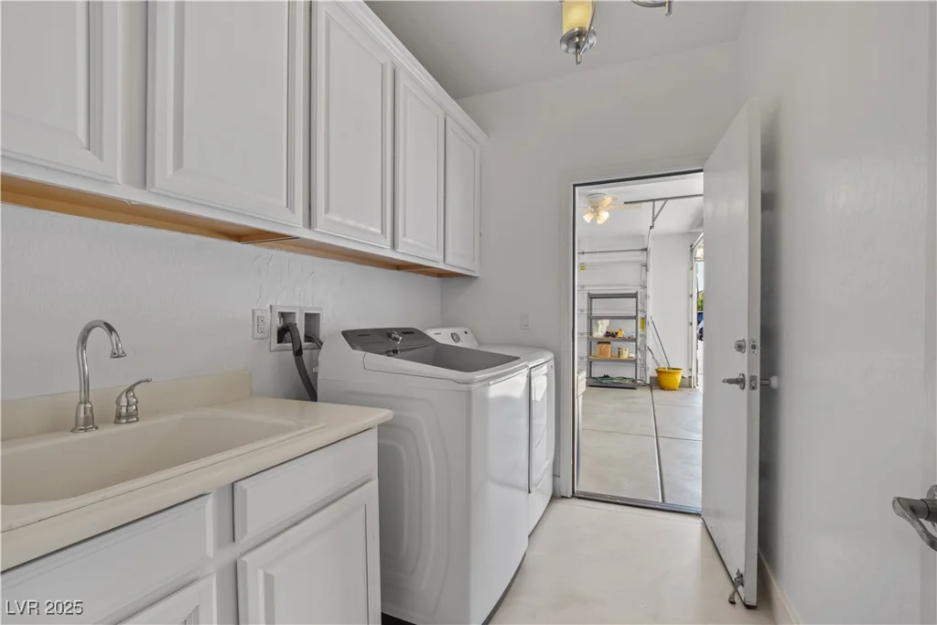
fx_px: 390
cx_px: 468
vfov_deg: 77.3
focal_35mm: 15
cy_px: 312
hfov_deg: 100.4
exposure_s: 1/20
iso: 400
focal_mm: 10
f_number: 8
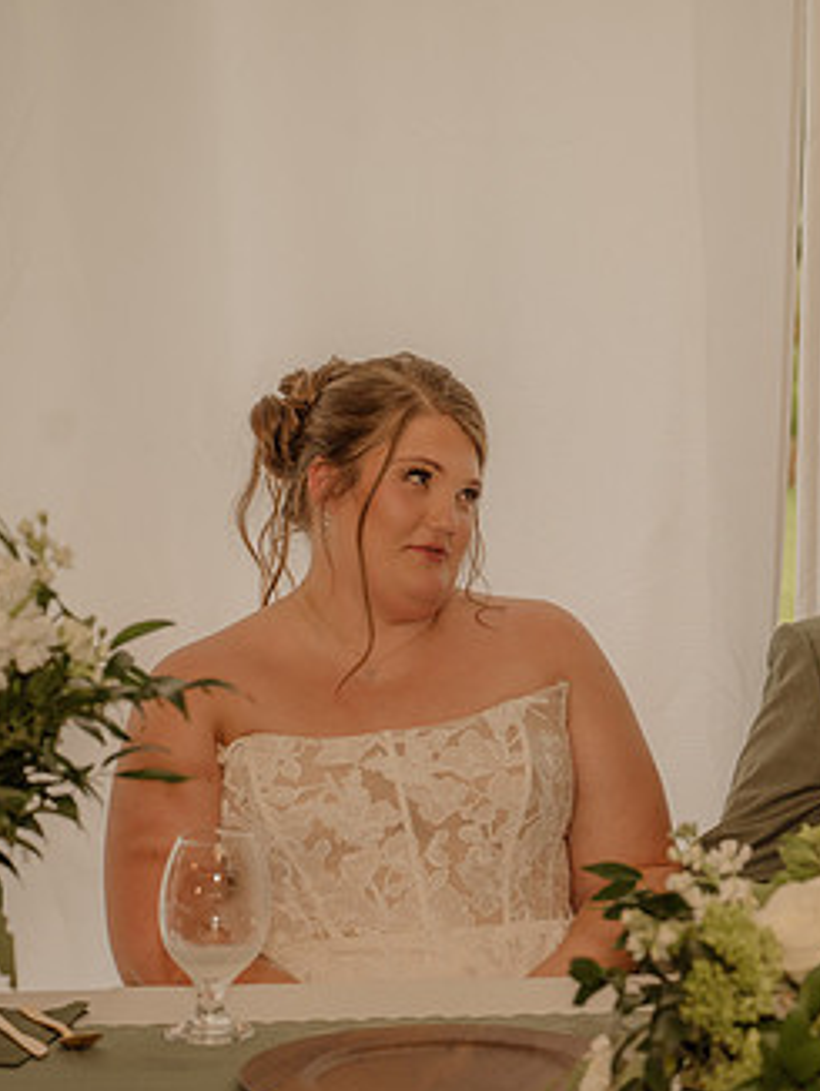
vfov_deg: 16.1
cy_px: 626
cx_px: 793
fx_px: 3848
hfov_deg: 12.0
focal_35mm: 122
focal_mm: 70
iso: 500
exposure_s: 1/200
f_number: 4
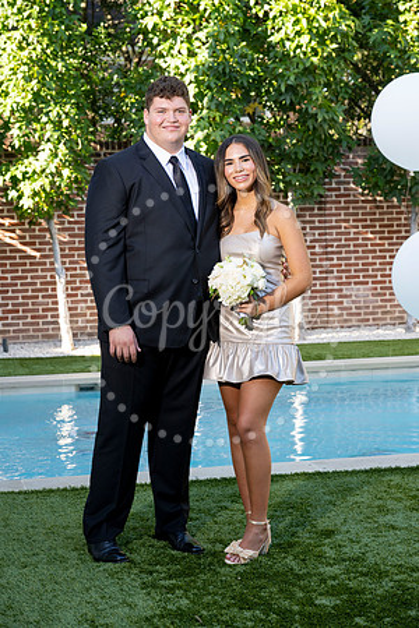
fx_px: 1274
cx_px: 210
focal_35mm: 73
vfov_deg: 27.7
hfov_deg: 18.7
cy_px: 314
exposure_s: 1/200
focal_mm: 73
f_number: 5.6
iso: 400
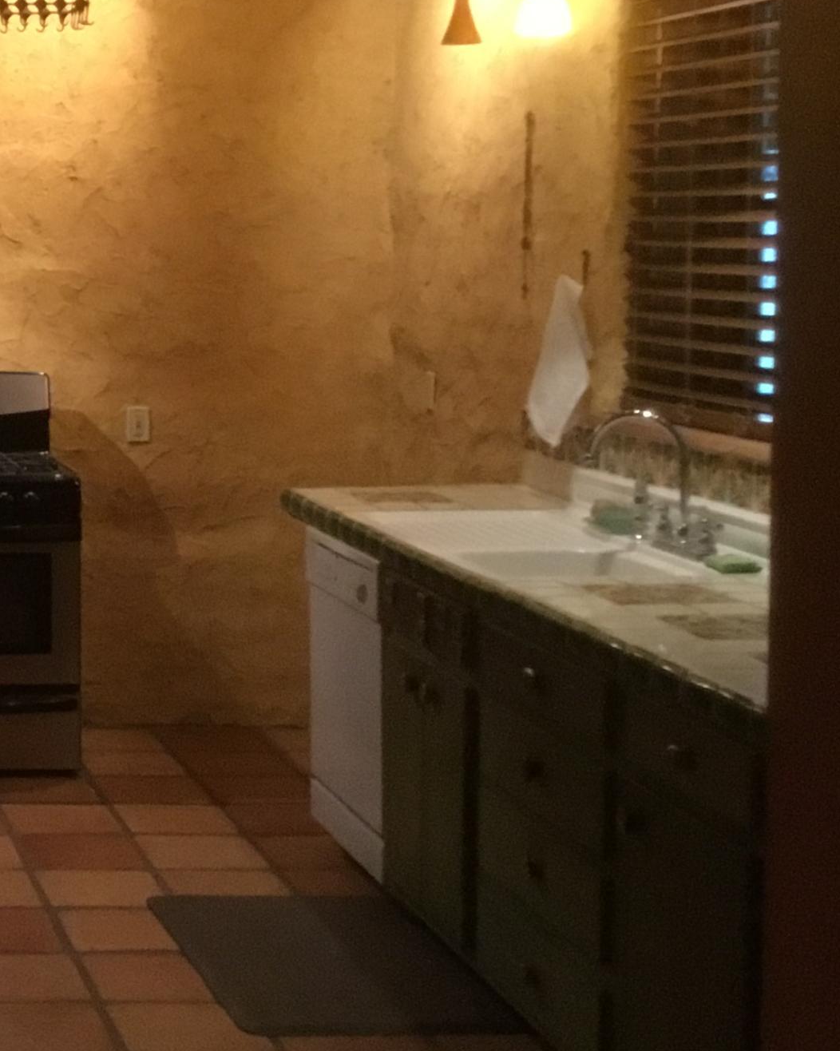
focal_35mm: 69
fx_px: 2145
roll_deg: +0.7
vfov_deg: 27.5
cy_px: 442
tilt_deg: -5.9
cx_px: -336
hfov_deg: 19.8
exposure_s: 1/15
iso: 250
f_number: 2.4
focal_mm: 3.3
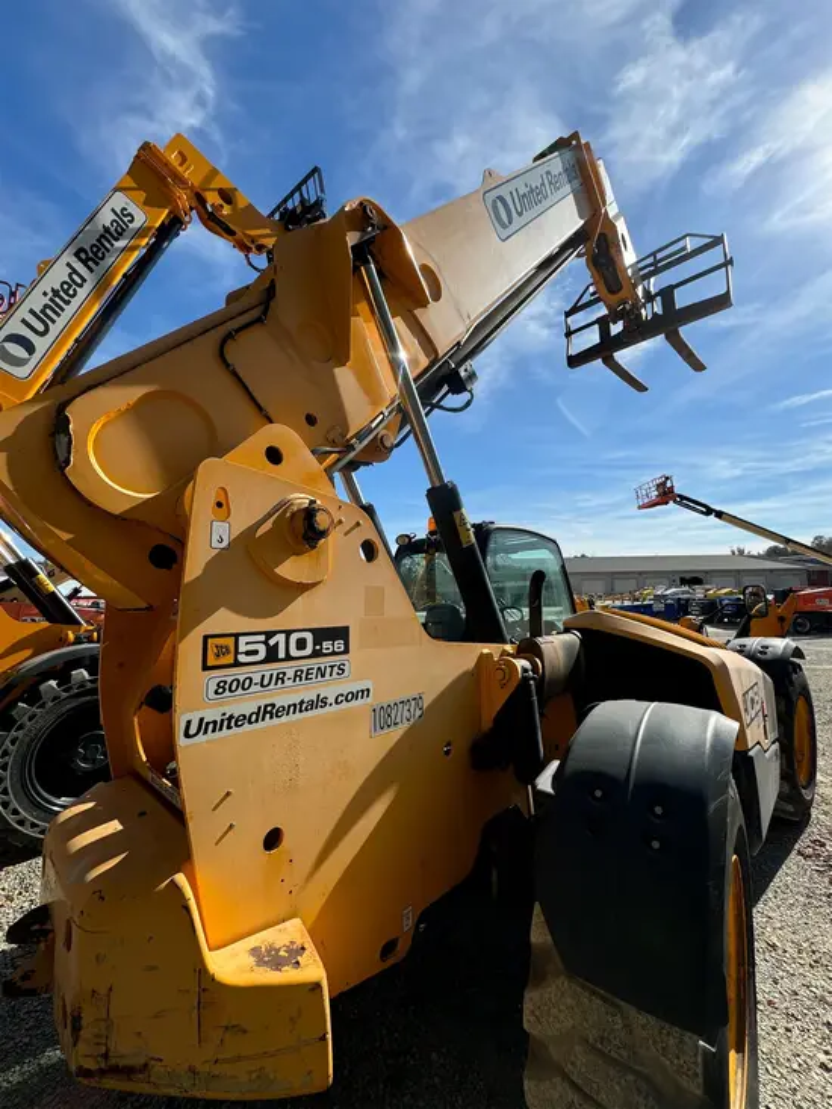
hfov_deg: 85.7
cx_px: 416
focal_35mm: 14
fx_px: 449
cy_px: 554
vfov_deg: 102.1
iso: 50
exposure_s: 1/1789
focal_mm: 2.22
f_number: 2.2
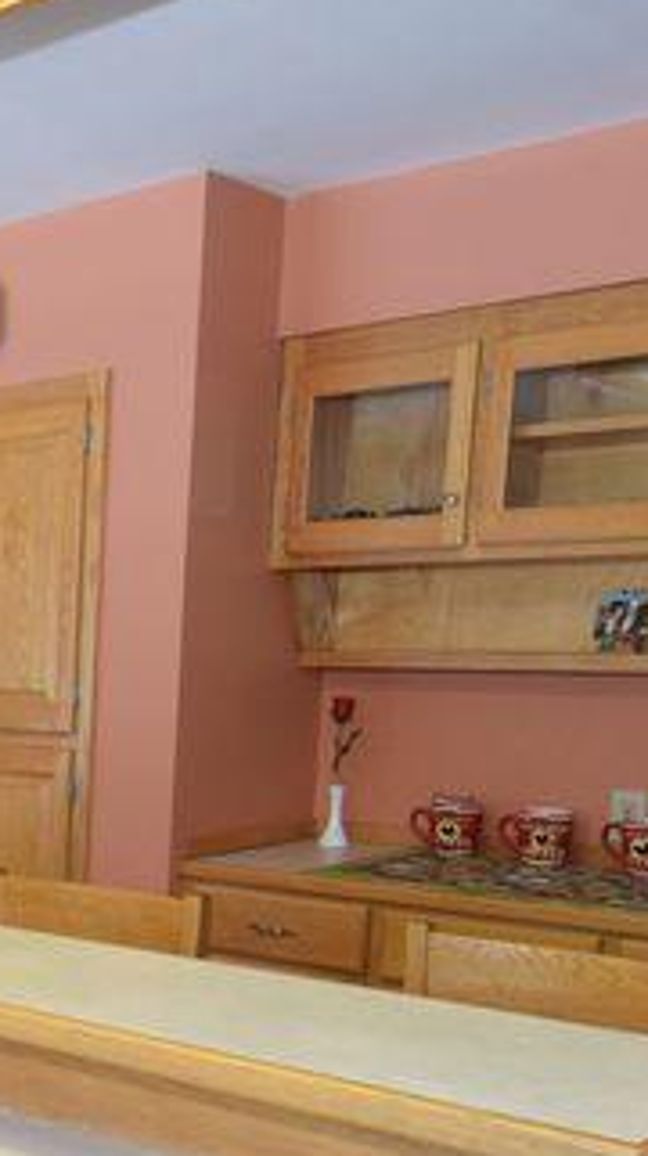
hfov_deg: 21.4
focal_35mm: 47
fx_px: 1439
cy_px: 881
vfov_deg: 42.3
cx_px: -320
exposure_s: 1/125
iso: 800
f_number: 5.6
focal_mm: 12
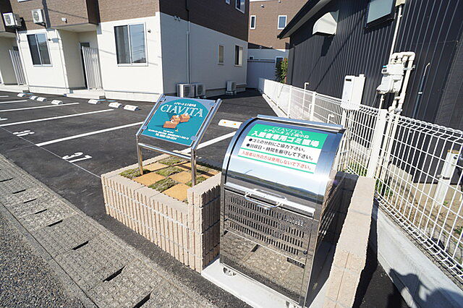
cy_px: 154
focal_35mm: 24
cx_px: 232
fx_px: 308
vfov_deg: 53.1
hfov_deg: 73.8
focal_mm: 16
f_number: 10
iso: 100
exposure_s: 1/125
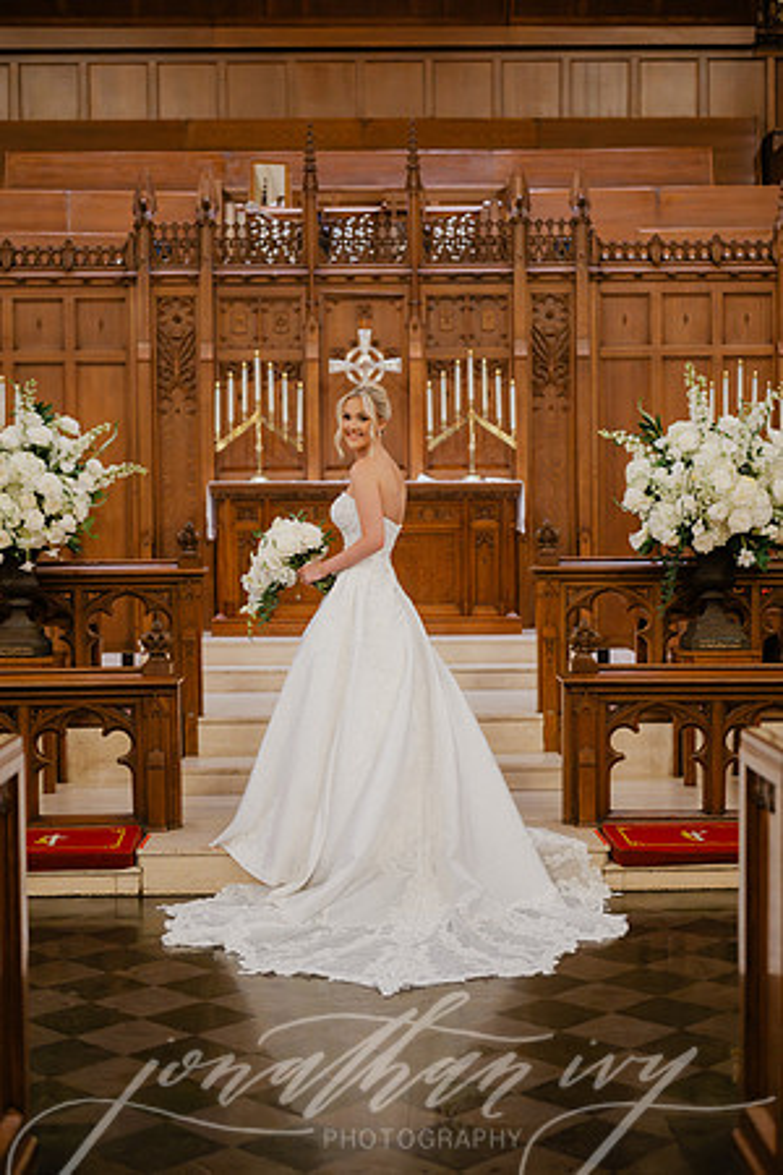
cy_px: 588
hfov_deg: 27.0
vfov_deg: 39.6
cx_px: 392
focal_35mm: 50
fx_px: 1631
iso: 6400
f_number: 2
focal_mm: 50
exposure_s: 1/200
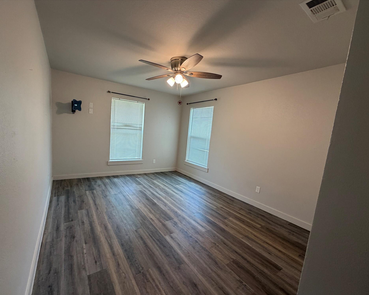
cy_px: 151
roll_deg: -4.8
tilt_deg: -6.6
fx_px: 164
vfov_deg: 84.0
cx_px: 167
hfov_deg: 96.5
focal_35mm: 15
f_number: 2.2
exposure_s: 1/60
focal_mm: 2.22
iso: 250
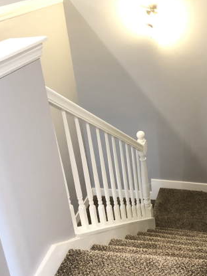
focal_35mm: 45
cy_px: 101
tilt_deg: -21.8
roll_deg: +3.5
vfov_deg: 41.7
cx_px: 154
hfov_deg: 31.6
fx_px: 359
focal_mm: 3.99
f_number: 1.8
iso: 80
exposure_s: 1/15
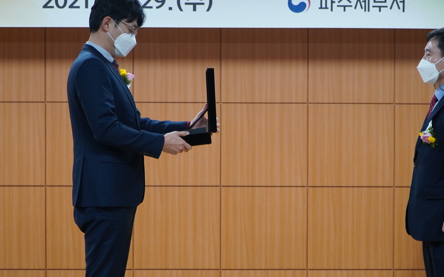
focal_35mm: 87
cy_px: 174
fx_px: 1051
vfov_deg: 15.0
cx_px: 234
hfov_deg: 23.8
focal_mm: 33
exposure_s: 1/50
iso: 500
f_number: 4
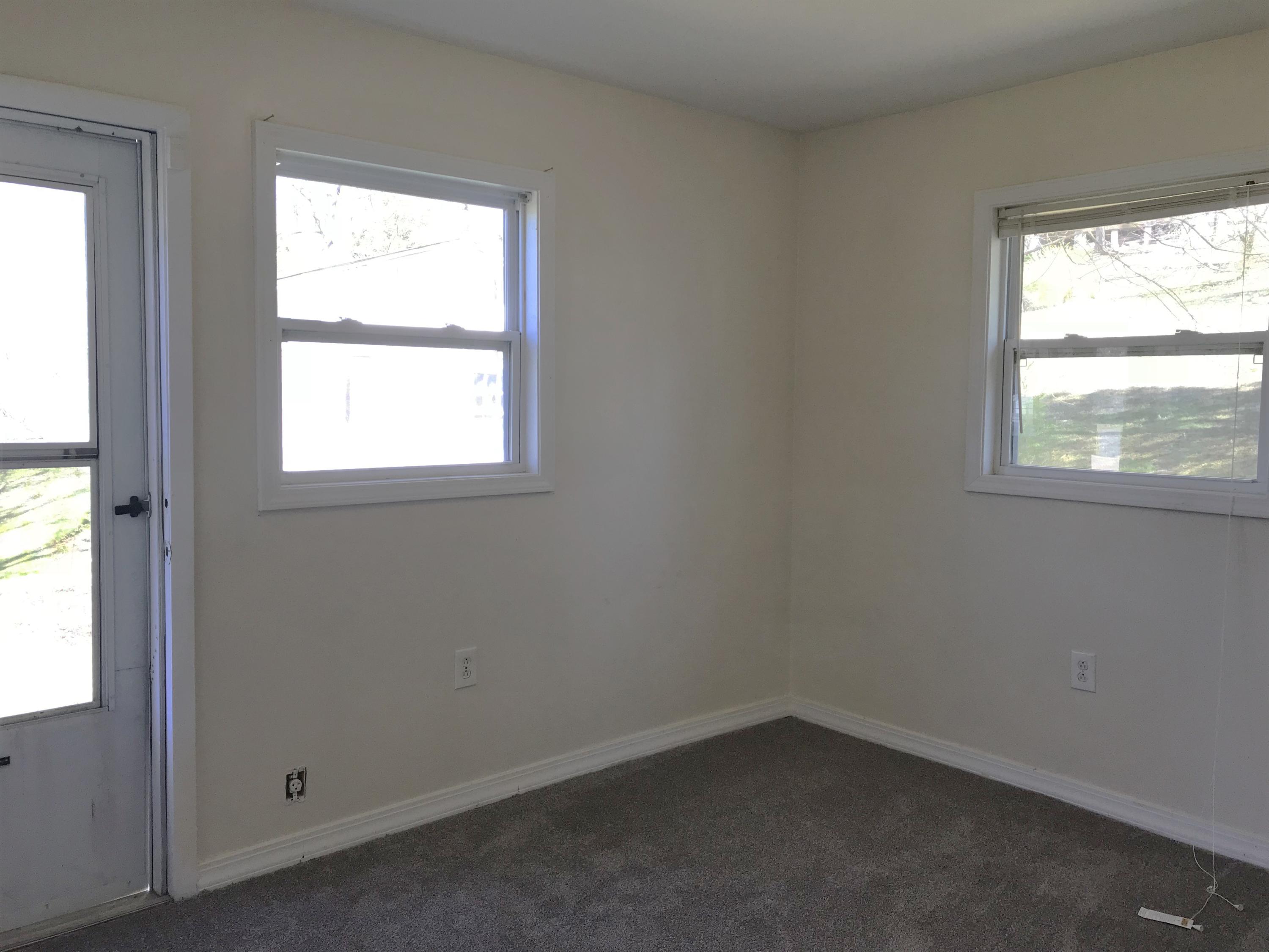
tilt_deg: -3.5
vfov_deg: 49.7
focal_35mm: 28
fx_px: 1026
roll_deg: -0.7
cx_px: 634
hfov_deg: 63.4
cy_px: 476
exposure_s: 1/120
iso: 32
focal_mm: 3.99
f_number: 1.8
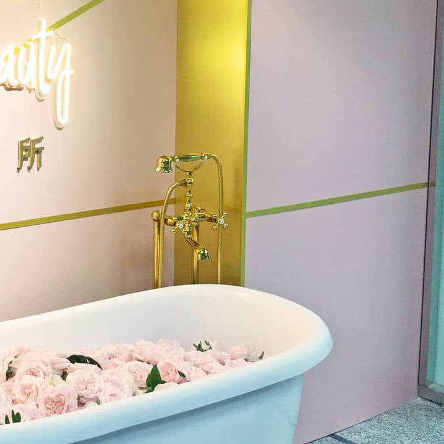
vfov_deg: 29.4
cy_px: 151
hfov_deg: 27.1
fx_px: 842
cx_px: -44
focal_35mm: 58
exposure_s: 1/120
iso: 50
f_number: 2.2
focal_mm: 4.15
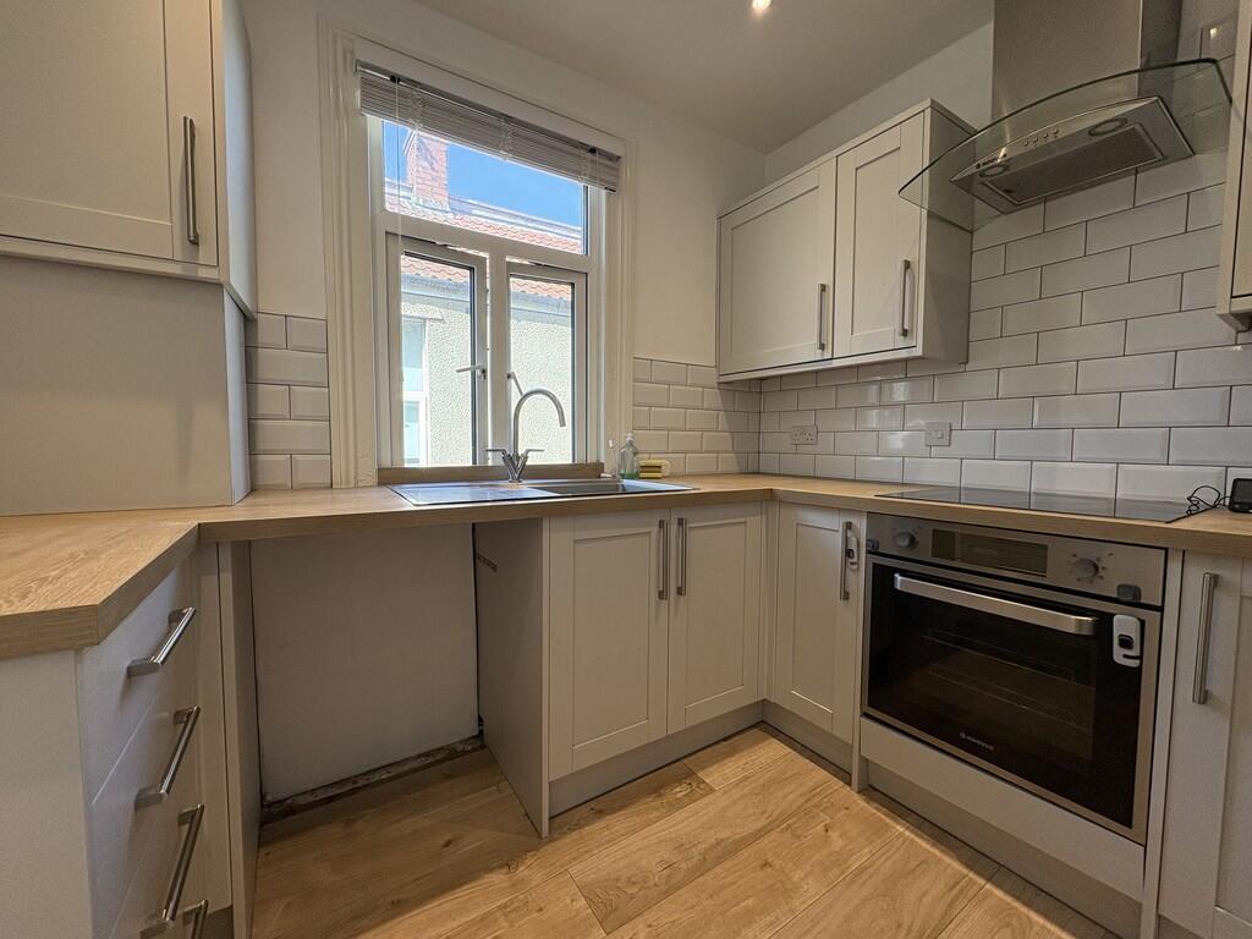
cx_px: 626
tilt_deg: -2.6
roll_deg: +0.0
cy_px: 470
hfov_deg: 102.1
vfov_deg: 85.7
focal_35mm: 14
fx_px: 506
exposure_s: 1/100
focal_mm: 2.22
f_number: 2.2
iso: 125
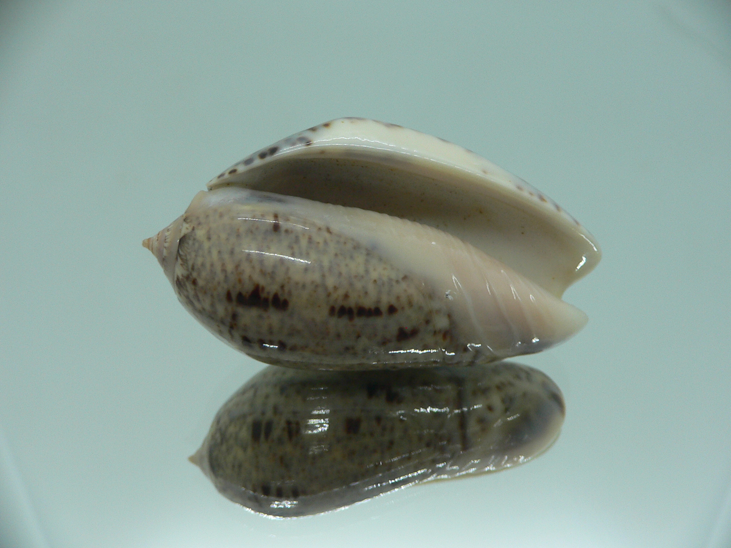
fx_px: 739
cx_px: 366
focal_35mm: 35
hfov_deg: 52.6
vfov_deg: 40.7
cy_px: 274
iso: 100
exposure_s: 1/60
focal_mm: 4.6
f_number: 2.8
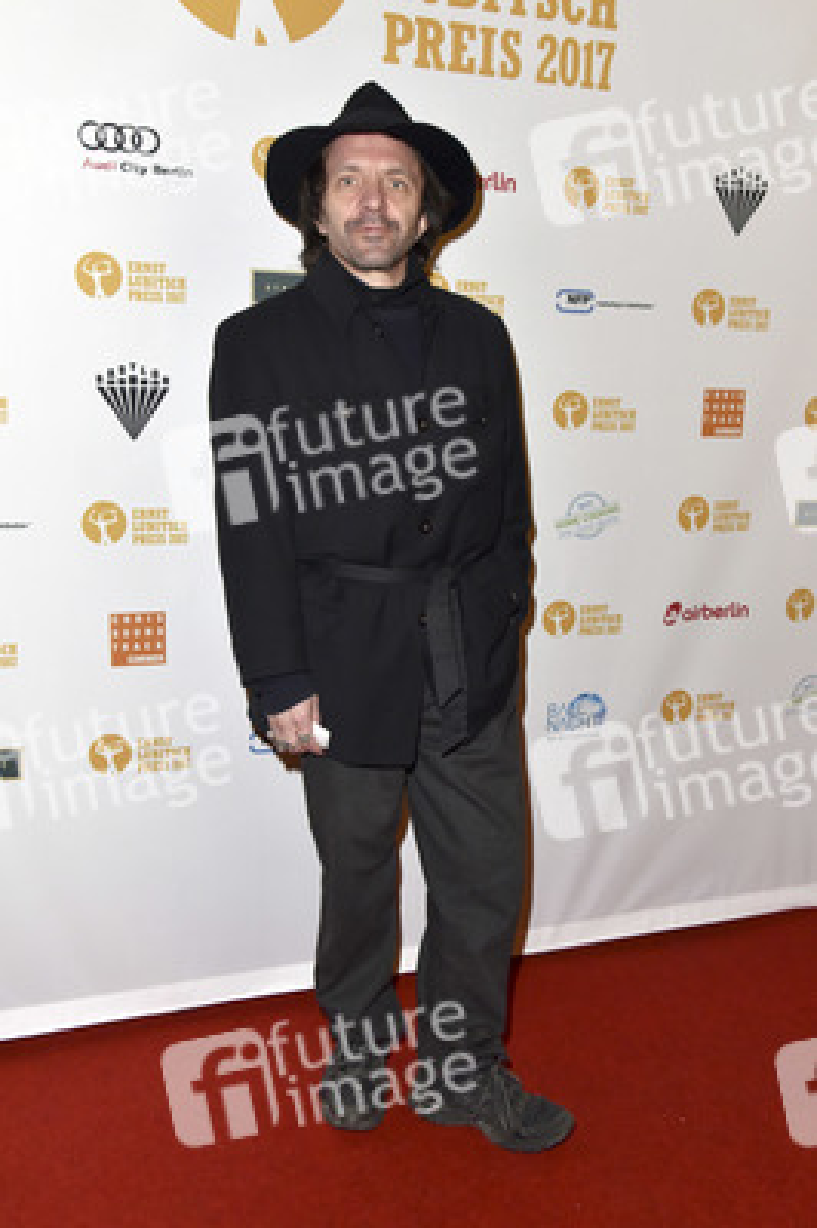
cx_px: 408
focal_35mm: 31
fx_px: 1057
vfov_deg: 60.3
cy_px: 614
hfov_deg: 42.3
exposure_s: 1/160
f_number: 5.6
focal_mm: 31
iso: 1000
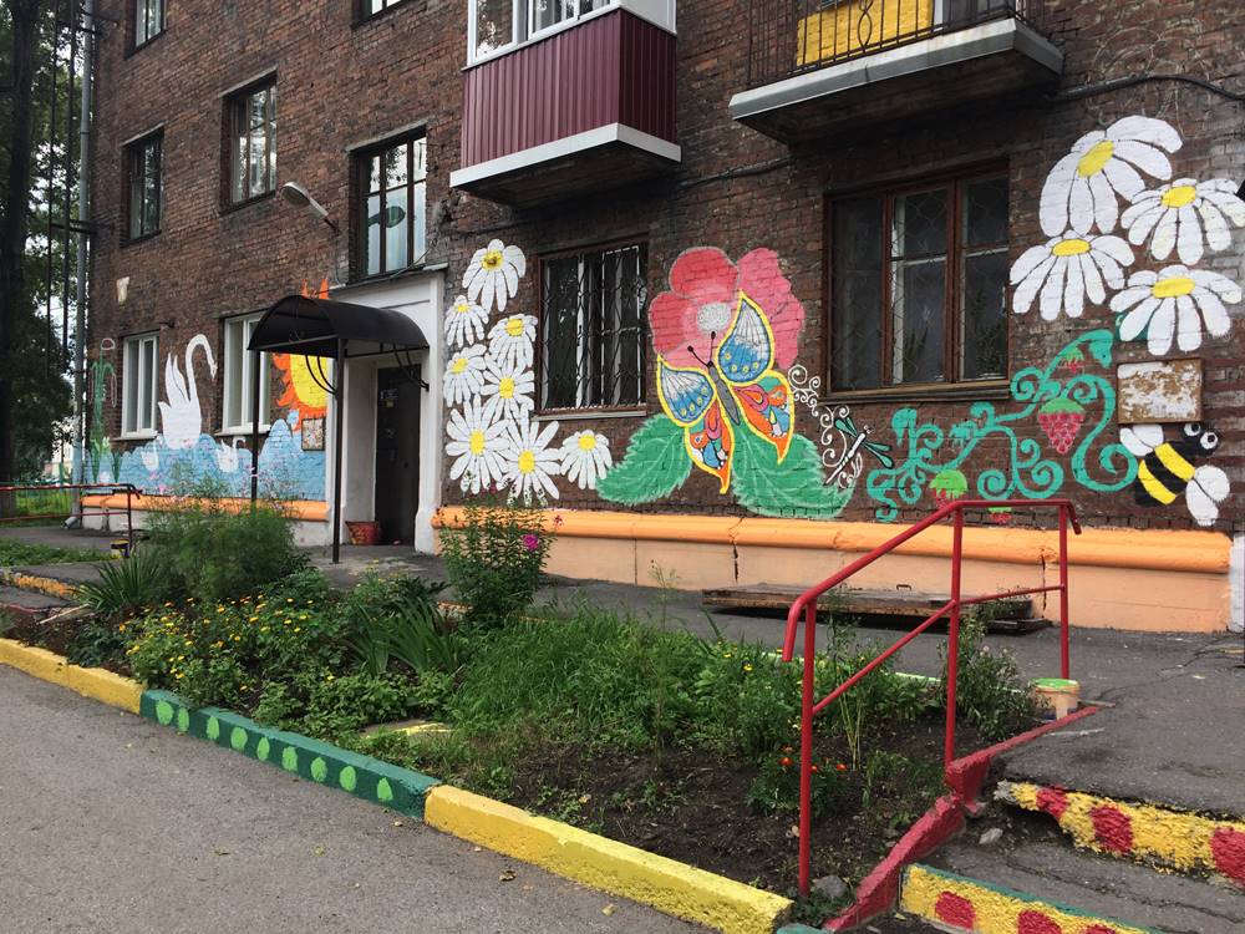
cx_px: 622
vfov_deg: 48.2
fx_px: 1043
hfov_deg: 61.7
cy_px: 467
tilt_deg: +0.9
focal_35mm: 29
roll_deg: +1.5
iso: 32
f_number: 2.2
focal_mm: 4.15
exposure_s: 1/641
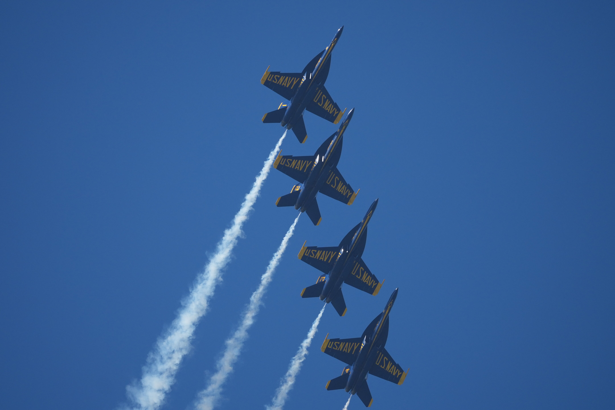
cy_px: 205
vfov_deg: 2.3
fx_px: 10249
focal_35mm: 600
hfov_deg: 3.4
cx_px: 308
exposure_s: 1/3200
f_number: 4.5
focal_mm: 400
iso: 400
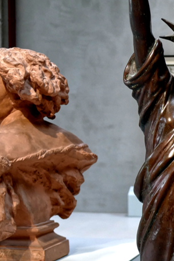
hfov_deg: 12.7
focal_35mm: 107
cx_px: 160
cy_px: 173
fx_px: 776
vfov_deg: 19.0
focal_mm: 17.3
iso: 250
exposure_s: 1/80
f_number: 3.3
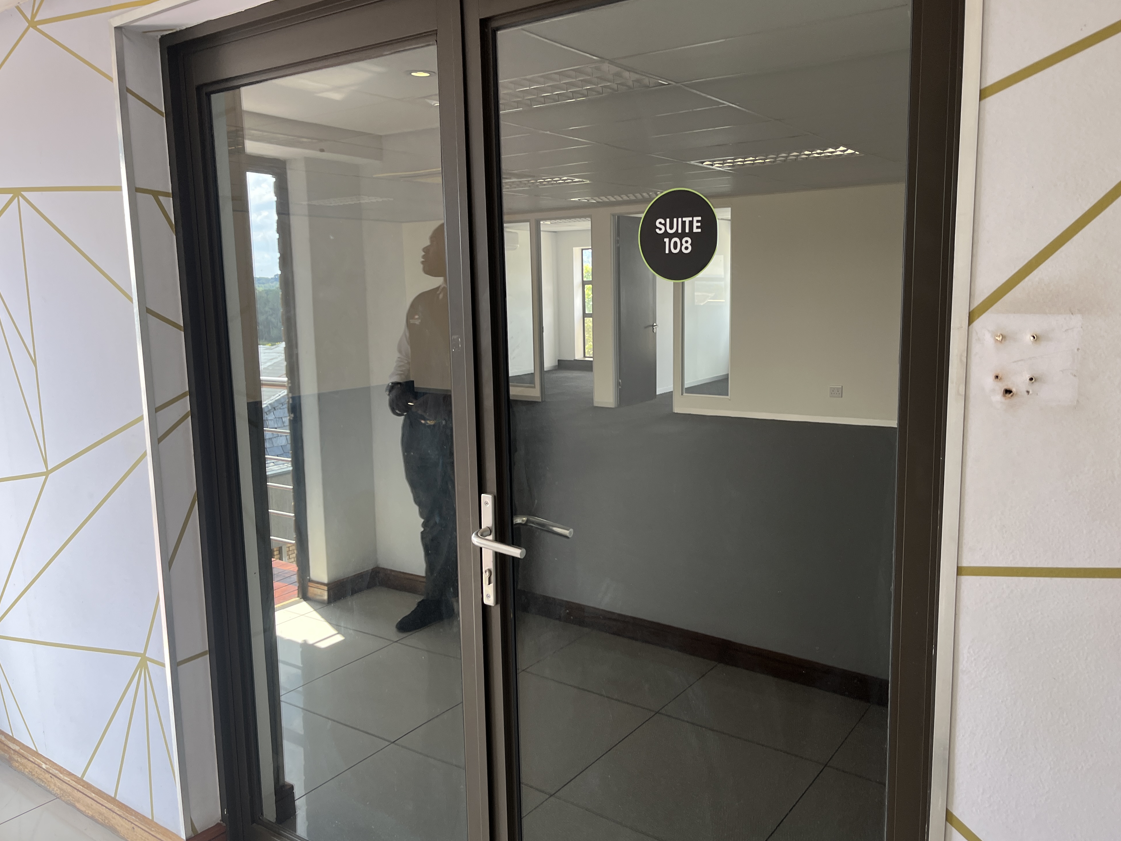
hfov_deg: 65.3
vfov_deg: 51.4
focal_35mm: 27
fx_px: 874
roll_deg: +0.5
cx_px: 577
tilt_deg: -6.3
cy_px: 425
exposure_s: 1/121
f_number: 1.6
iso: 80
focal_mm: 5.1
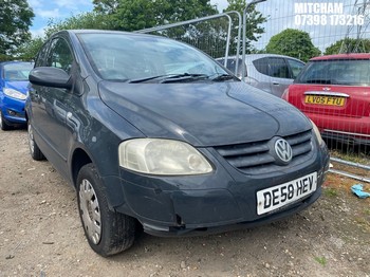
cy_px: 138
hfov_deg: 67.3
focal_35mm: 26
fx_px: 278
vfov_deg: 53.0
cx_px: 185
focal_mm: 4.25
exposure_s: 1/1272
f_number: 1.8
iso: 32
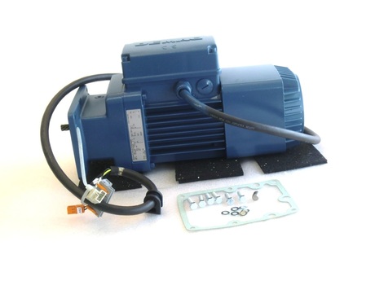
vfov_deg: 28.0
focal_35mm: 52
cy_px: 140
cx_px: 188
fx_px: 563
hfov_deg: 36.8
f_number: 3.7
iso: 100
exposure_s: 1/60
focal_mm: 9.3
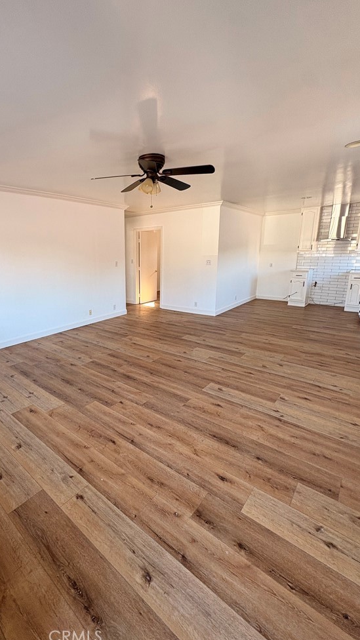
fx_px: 272
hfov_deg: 65.4
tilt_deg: -12.1
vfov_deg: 99.3
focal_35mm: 16
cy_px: 310
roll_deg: +0.9
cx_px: 121
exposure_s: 1/99
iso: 100
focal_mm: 2.22
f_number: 2.2
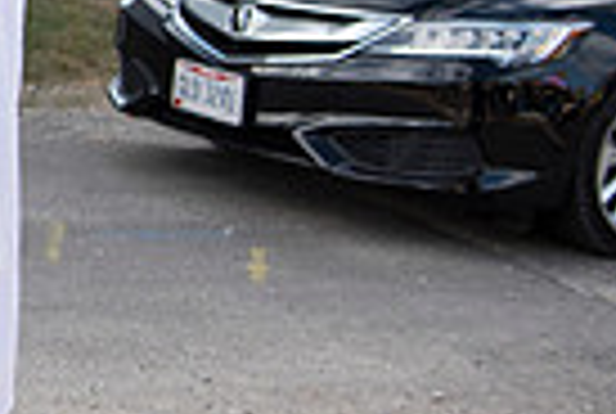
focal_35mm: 135
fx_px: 2315
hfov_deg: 13.3
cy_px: -88
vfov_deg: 10.1
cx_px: -571
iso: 250
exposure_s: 1/500
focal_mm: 32
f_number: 4.5
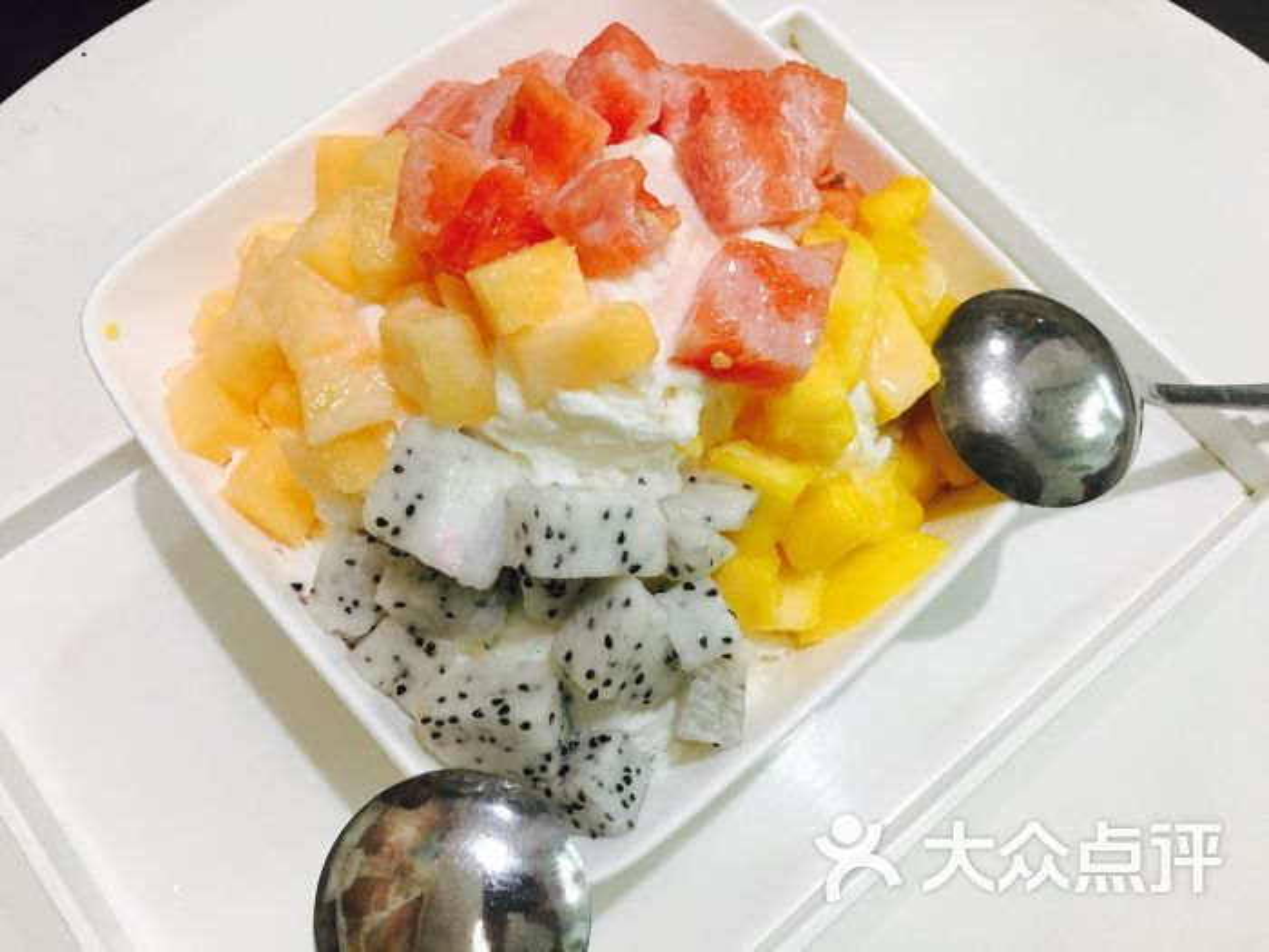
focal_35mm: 29
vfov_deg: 48.2
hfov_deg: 61.7
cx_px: 634
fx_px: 1063
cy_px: 476
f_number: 2.2
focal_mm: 4.15
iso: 100
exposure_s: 1/17
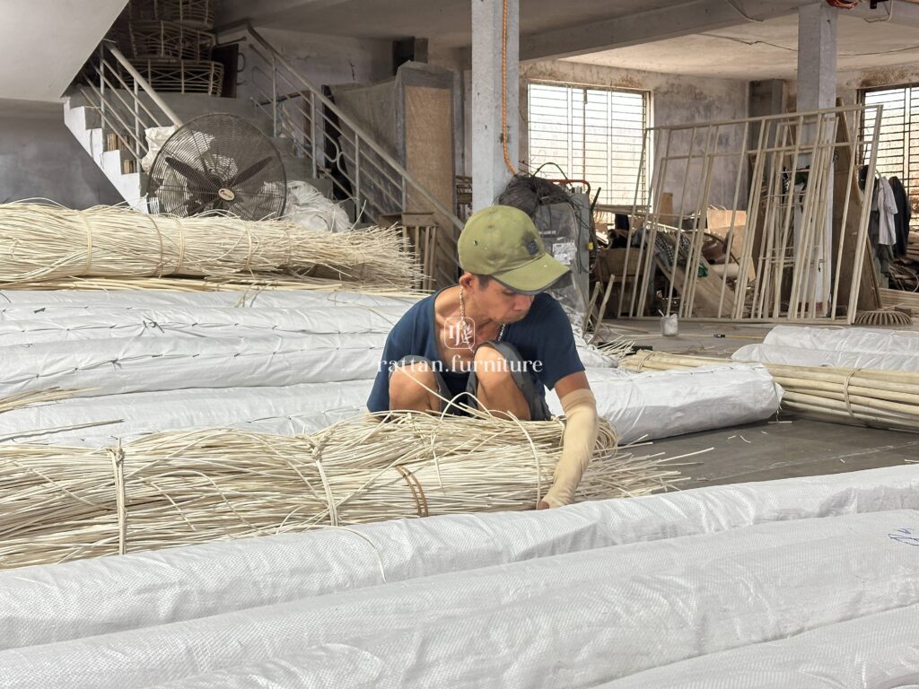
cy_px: 344
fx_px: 1274
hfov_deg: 39.7
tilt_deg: -4.6
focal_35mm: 48
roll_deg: +0.5
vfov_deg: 30.3
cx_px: 460
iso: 100
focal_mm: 6.86
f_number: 1.78
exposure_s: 1/50
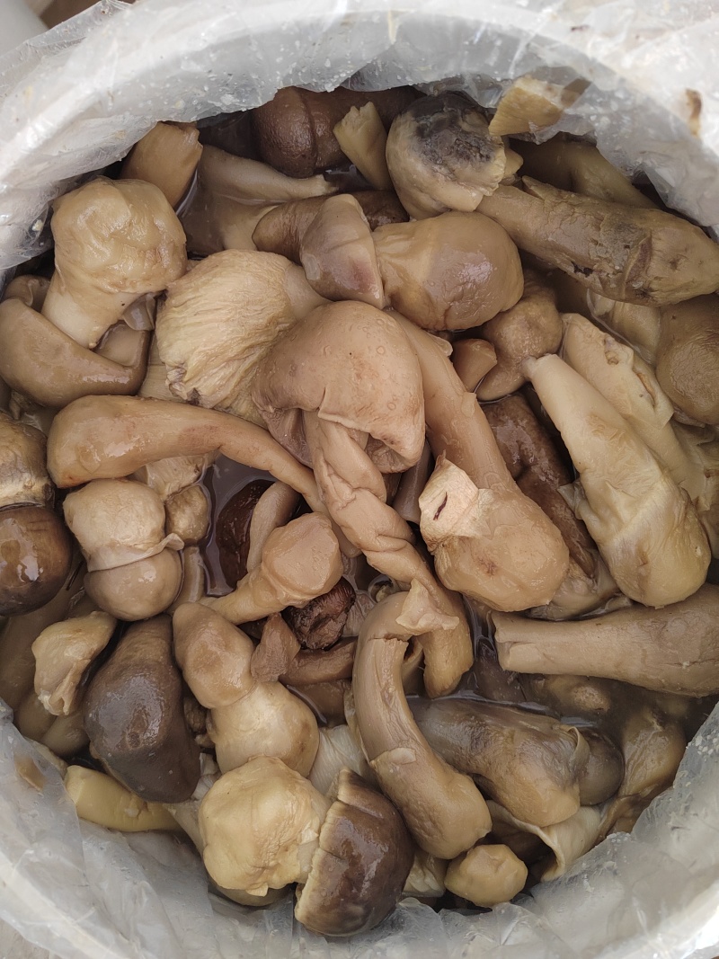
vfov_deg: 73.9
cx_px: 360
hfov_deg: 58.9
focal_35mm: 23
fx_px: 637
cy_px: 480
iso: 1622
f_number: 1.9
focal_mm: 5.52
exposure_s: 1/50
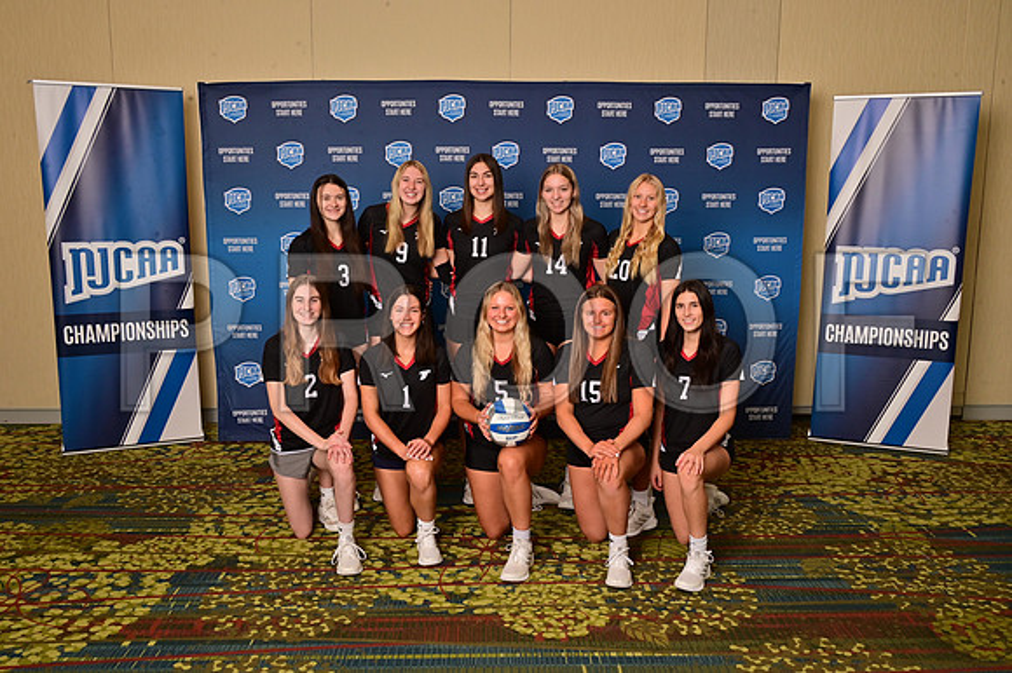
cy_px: 336
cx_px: 506
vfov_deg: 41.7
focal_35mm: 32
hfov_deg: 59.5
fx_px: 885
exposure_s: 1/125
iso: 400
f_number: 14
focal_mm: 31.5
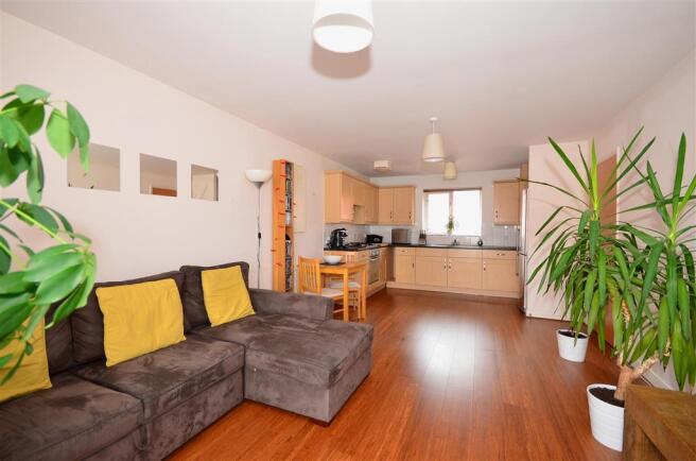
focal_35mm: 15
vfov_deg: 77.0
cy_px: 230
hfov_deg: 100.5
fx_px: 289
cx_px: 348
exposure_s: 1
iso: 200
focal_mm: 10
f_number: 5.6
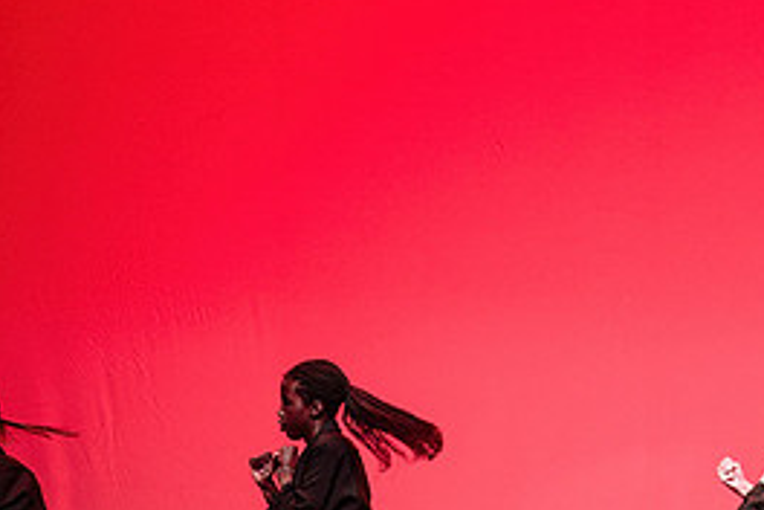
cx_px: 744
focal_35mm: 266
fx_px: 5645
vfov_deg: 5.2
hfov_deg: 7.7
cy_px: 461
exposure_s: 1/400
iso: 1250
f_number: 2.8
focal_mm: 95
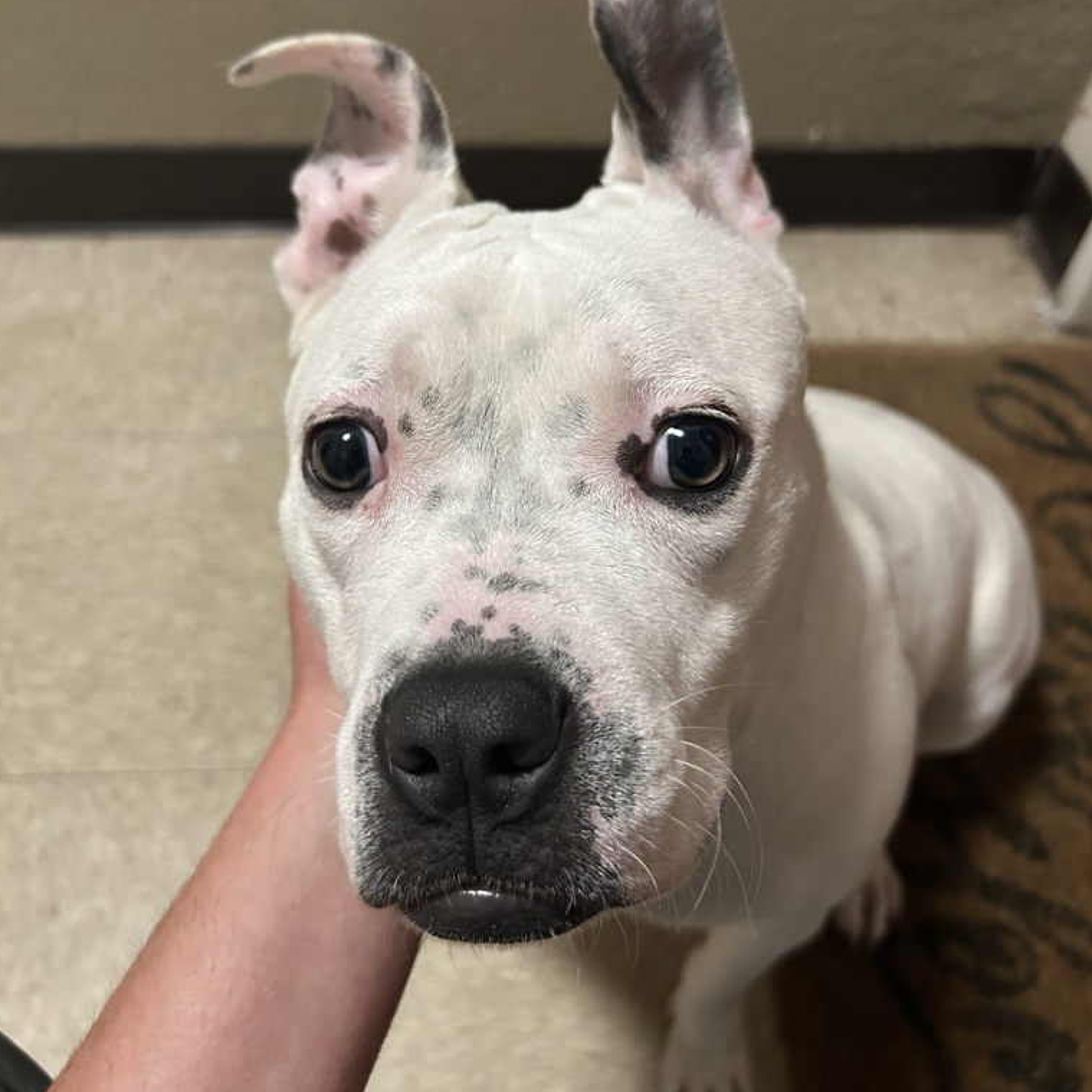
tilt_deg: -50.0
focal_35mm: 31
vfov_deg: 52.3
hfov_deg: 52.5
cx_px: 542
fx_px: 1106
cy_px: 450
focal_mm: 5.7
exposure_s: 1/60
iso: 320
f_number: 1.5
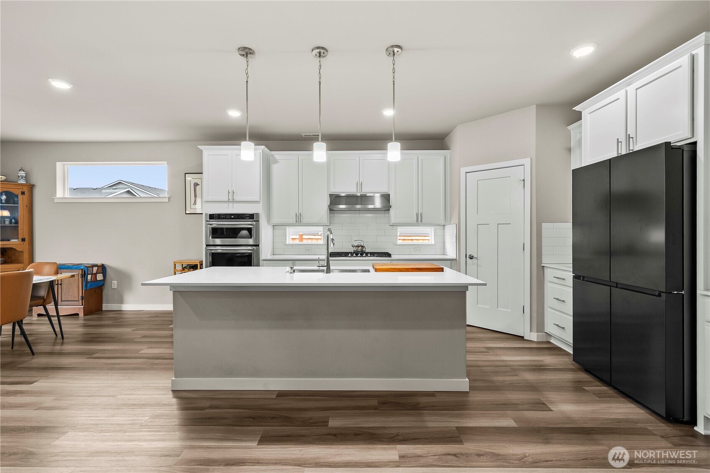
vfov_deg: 77.3
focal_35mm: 15
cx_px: 355
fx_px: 296
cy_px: 236
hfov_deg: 100.4
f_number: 7.1
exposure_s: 1/10
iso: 1000
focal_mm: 15
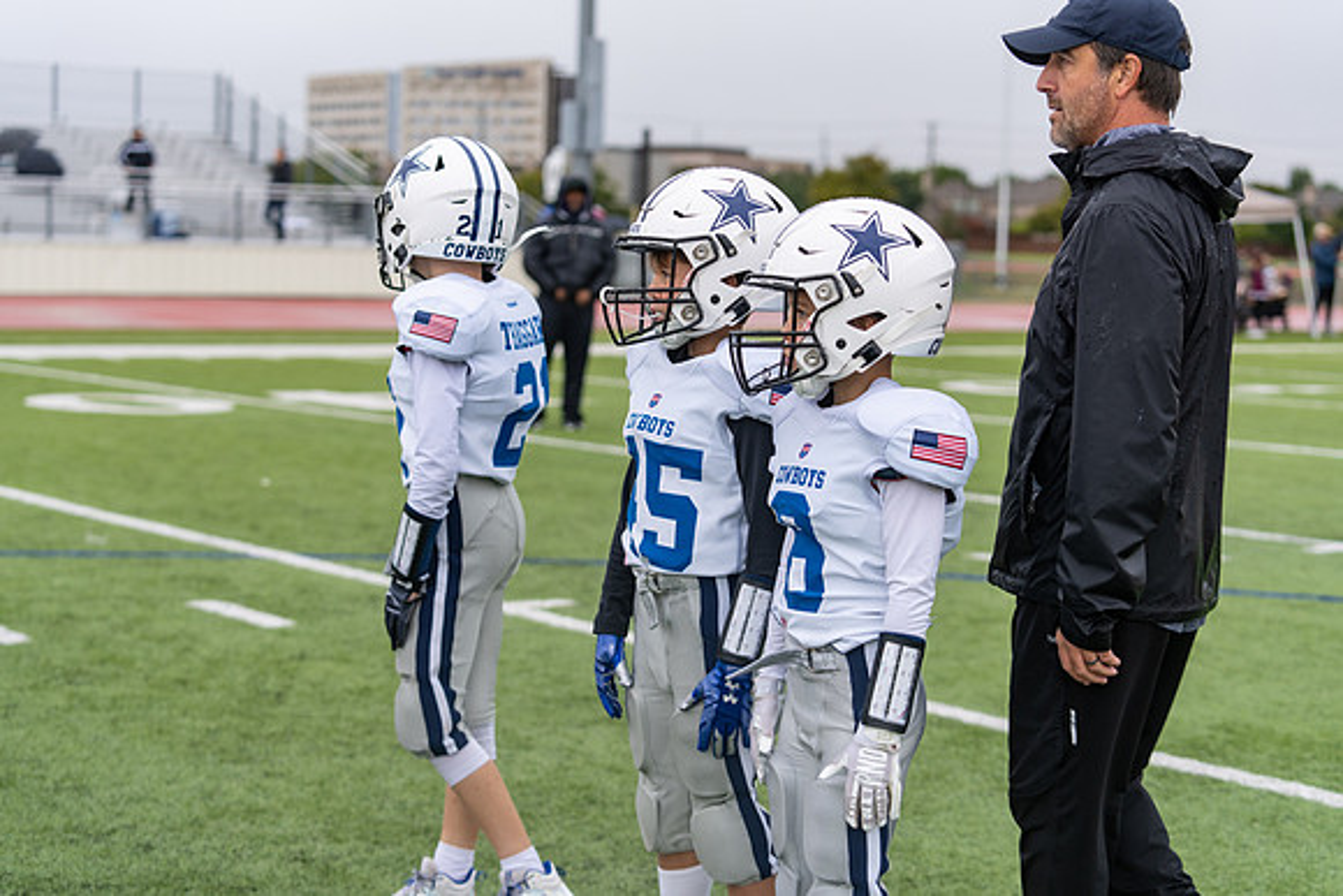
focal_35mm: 70
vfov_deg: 19.5
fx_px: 2612
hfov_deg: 28.8
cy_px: 448
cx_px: 672
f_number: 3.5
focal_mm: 70
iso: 250
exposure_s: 1/1250
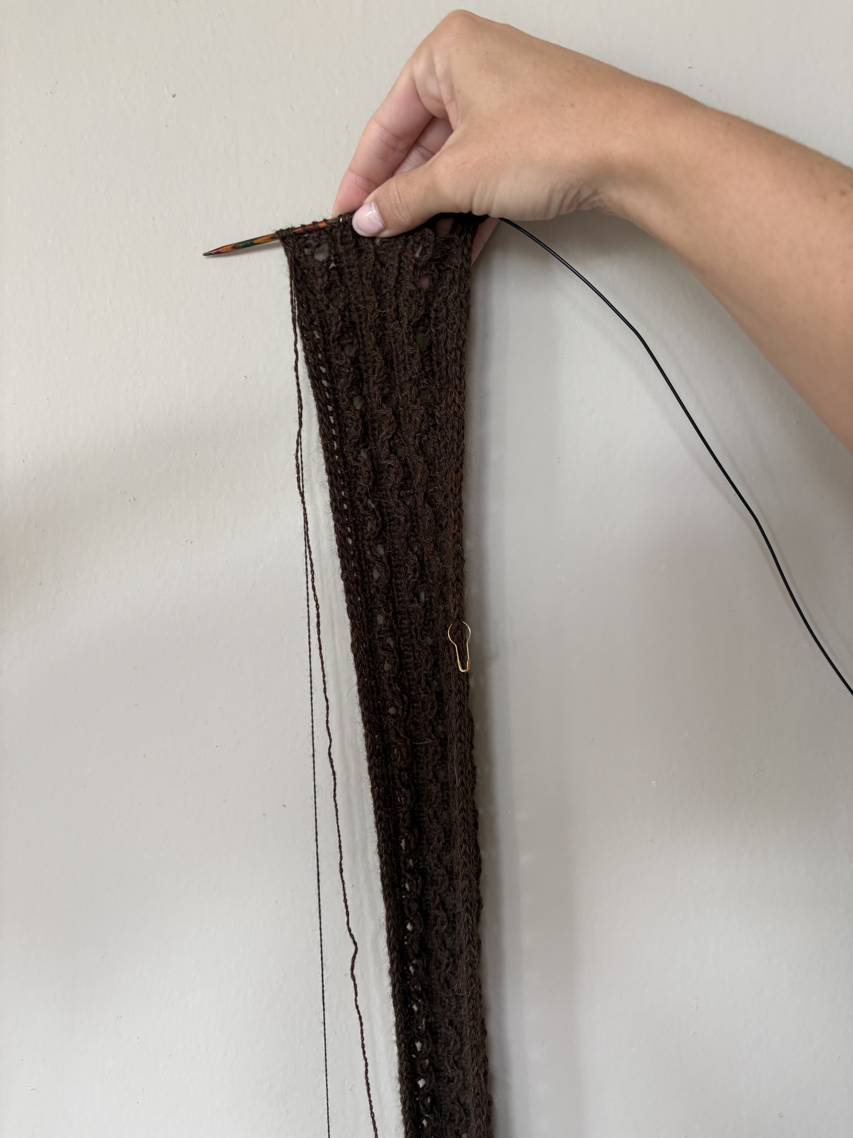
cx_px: 426
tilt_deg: -9.0
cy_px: 569
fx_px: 854
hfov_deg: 53.1
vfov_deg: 67.3
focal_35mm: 26
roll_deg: +4.6
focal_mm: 5.96
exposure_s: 1/60
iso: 160
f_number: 1.6
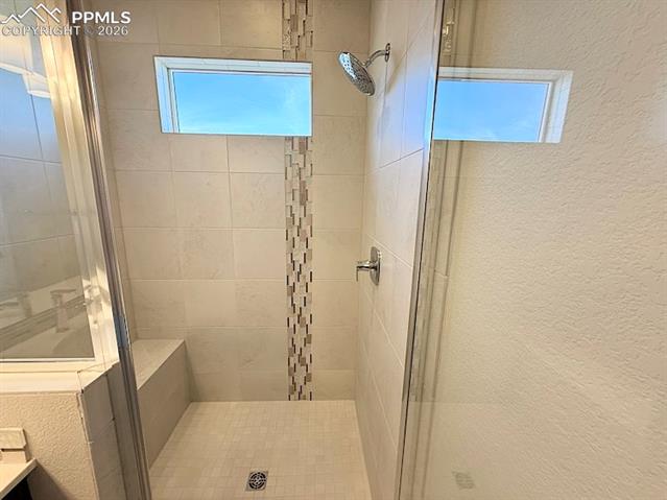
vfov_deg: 85.7
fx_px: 270
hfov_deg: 102.1
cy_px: 250
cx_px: 334
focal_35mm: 14
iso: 160
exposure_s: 1/120
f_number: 2.2
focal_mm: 2.22
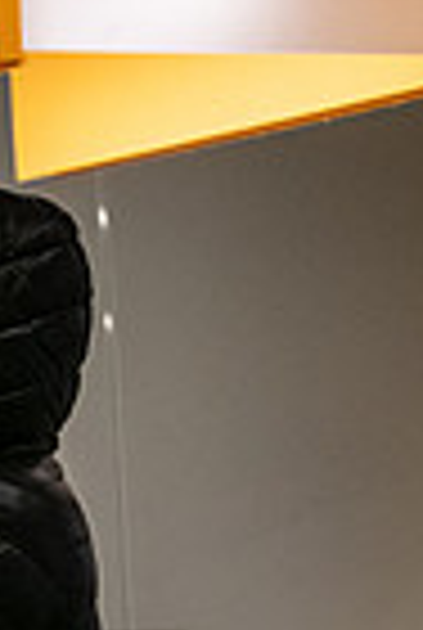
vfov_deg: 4.7
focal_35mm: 434
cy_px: 425
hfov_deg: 3.1
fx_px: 7611
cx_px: -860
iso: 1600
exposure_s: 1/250
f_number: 6.3
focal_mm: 105
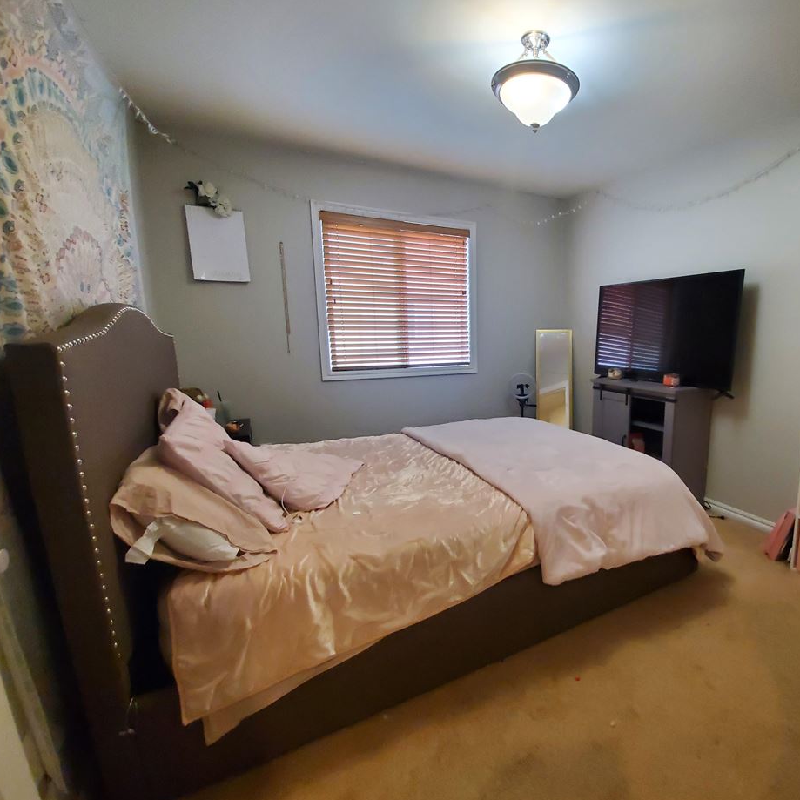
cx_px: 534
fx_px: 418
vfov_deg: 87.4
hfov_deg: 84.4
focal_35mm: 16
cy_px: 402
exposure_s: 1/59
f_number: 2.2
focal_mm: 1.8
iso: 500
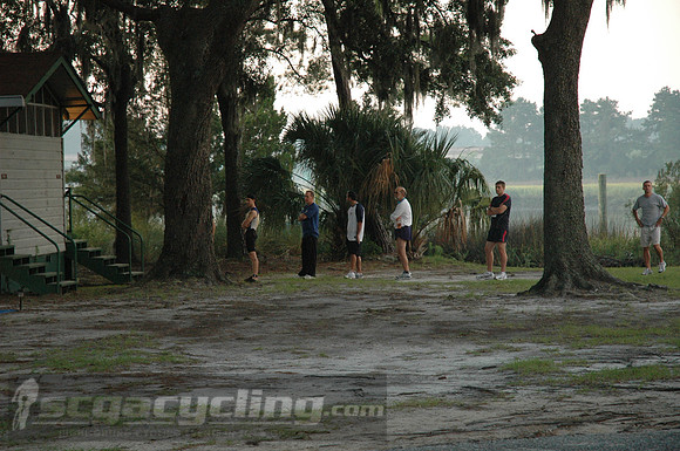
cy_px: 226
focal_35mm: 105
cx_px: 340
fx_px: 1981
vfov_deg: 13.0
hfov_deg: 19.5
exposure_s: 1/80
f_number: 4.5
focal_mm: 70
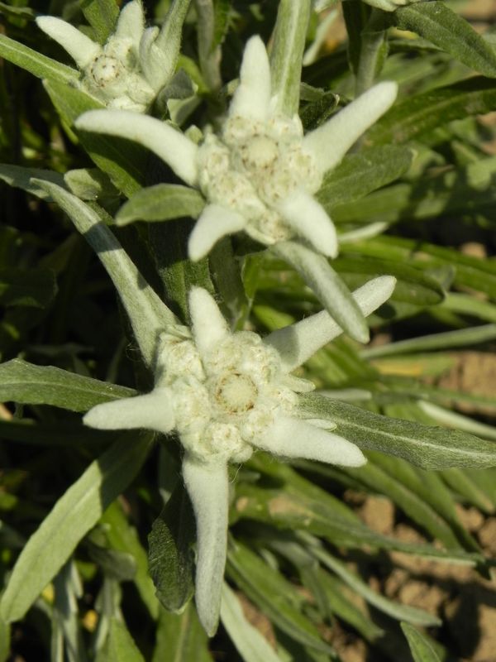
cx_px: 248
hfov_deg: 14.1
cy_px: 331
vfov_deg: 18.7
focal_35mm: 105
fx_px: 2006
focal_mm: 18.8
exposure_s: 1/2000
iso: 160
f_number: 4.5
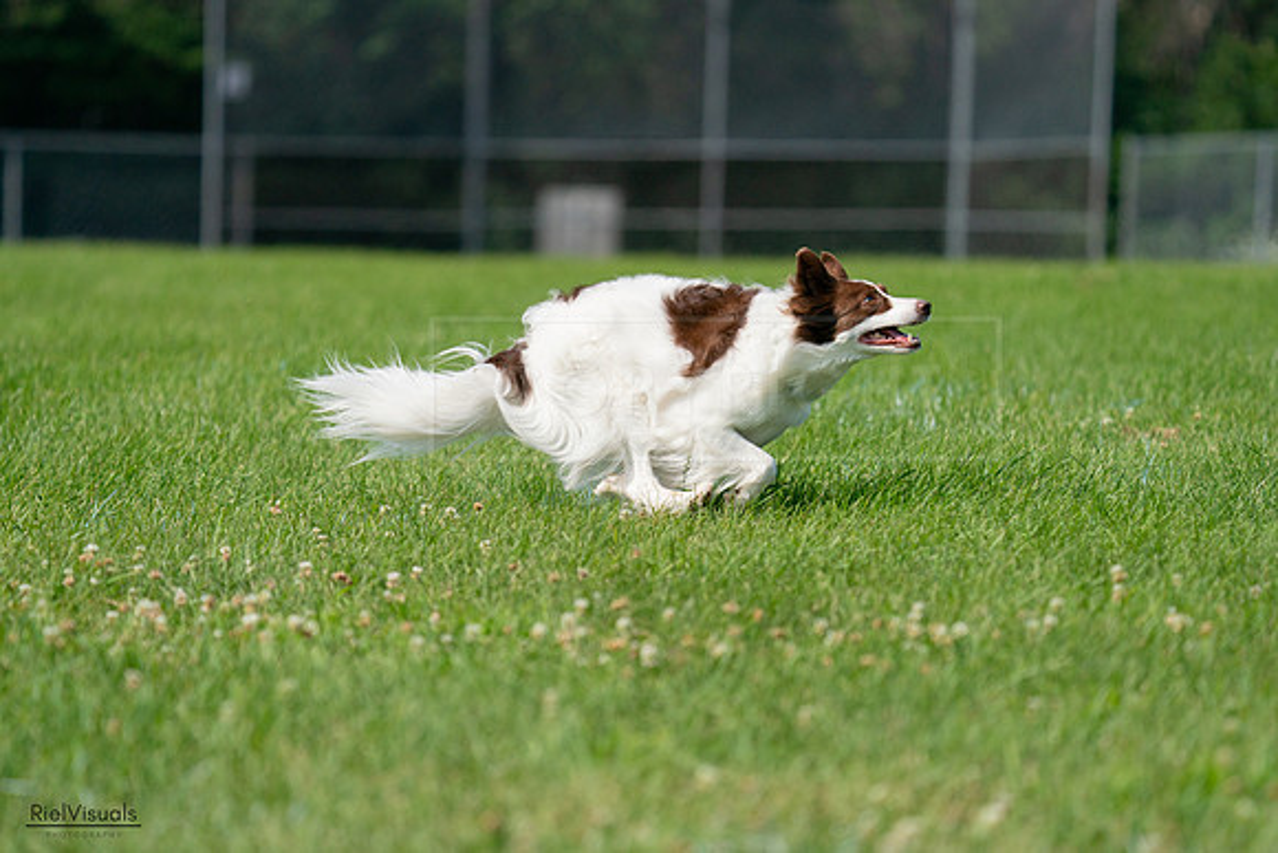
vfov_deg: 4.5
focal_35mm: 306
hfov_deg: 6.7
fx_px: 10865
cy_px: 426
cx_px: 639
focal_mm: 306
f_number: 6.3
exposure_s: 1/4000
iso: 500
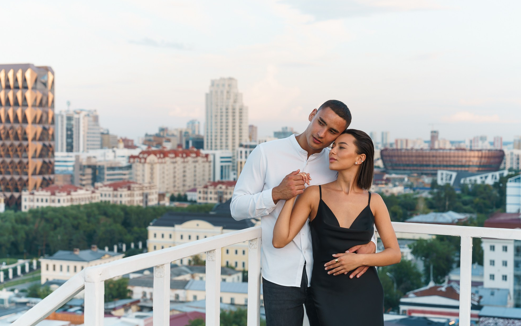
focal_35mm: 61
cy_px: 163
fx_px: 866
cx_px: 277
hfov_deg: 33.5
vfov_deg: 21.3
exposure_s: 1/160
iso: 100
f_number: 4
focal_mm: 55
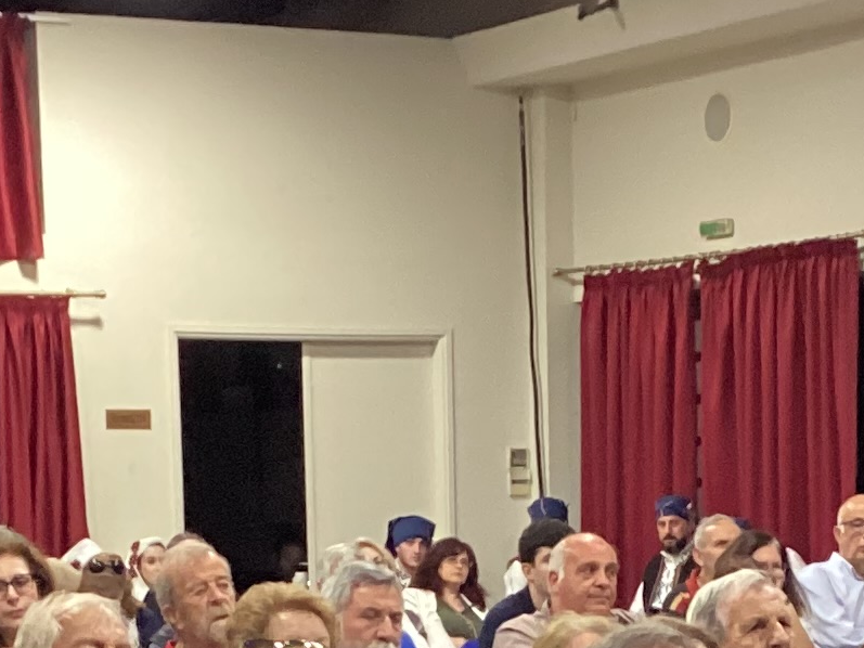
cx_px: 551
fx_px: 3170
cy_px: 993
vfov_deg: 11.2
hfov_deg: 15.5
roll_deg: +0.1
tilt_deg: -8.9
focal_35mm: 127
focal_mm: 3.3
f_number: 2.4
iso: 400
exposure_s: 1/33
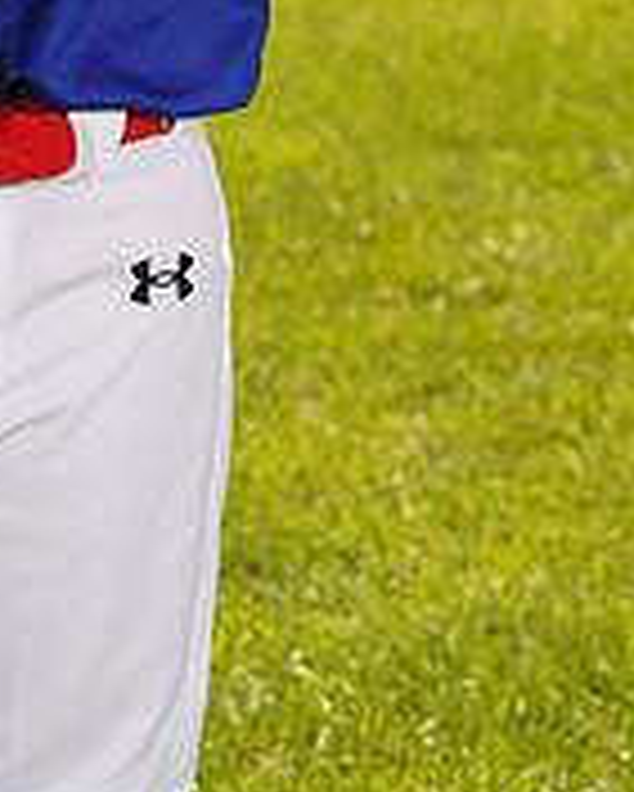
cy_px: -436
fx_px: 7241
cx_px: -142
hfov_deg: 5.0
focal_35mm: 309
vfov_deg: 6.2
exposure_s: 1/160
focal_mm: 100
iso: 100
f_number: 9
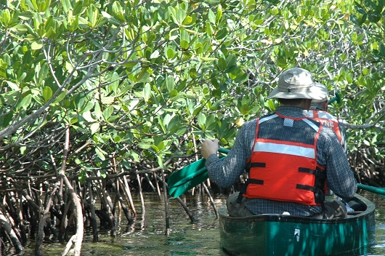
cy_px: 151
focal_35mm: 179
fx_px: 1912
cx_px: 242
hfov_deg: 11.5
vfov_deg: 7.7
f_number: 6.3
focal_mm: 70
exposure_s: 1/160
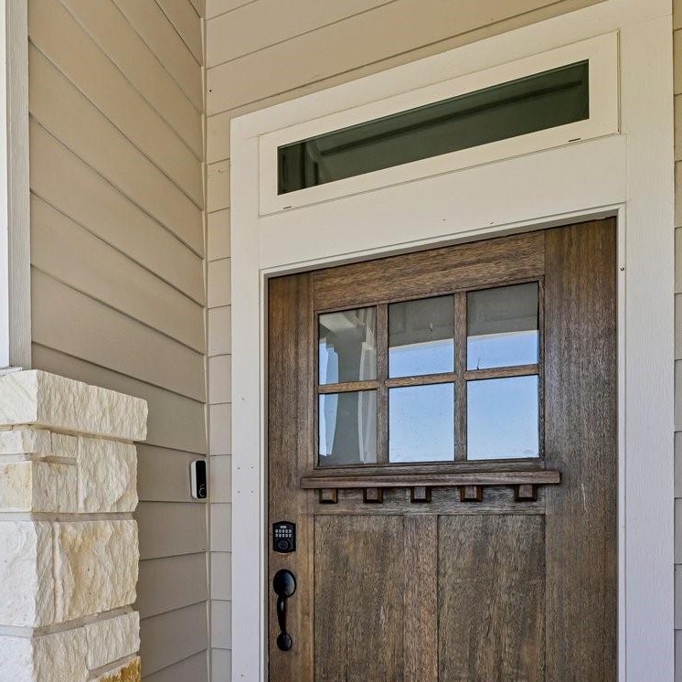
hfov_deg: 35.4
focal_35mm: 35
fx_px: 780
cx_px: -166
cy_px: 513
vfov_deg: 45.5
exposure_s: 1/60
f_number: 6.7
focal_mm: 15
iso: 100
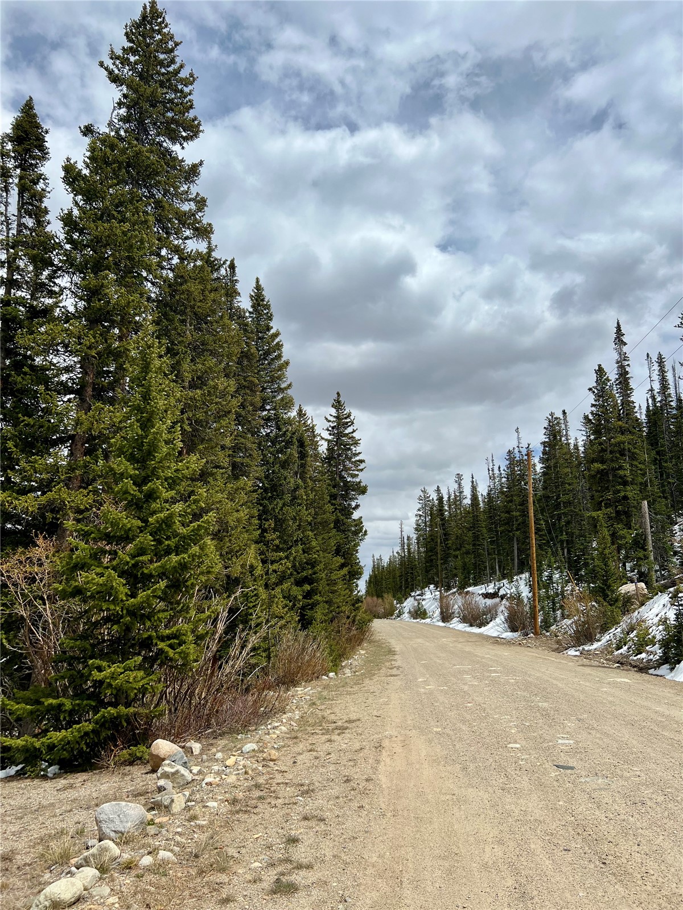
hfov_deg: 53.1
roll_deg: +1.2
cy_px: 455
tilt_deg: +12.5
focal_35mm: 26
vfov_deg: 67.3
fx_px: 684
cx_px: 342
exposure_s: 1/7463
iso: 50
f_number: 1.5
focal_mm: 5.7
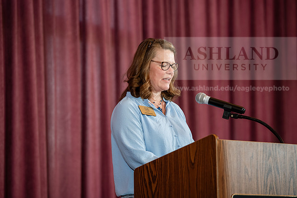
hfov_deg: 12.4
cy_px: 99
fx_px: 1362
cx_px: 148
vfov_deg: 8.3
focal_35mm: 165
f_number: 3.5
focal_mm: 165
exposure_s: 1/200
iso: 1250
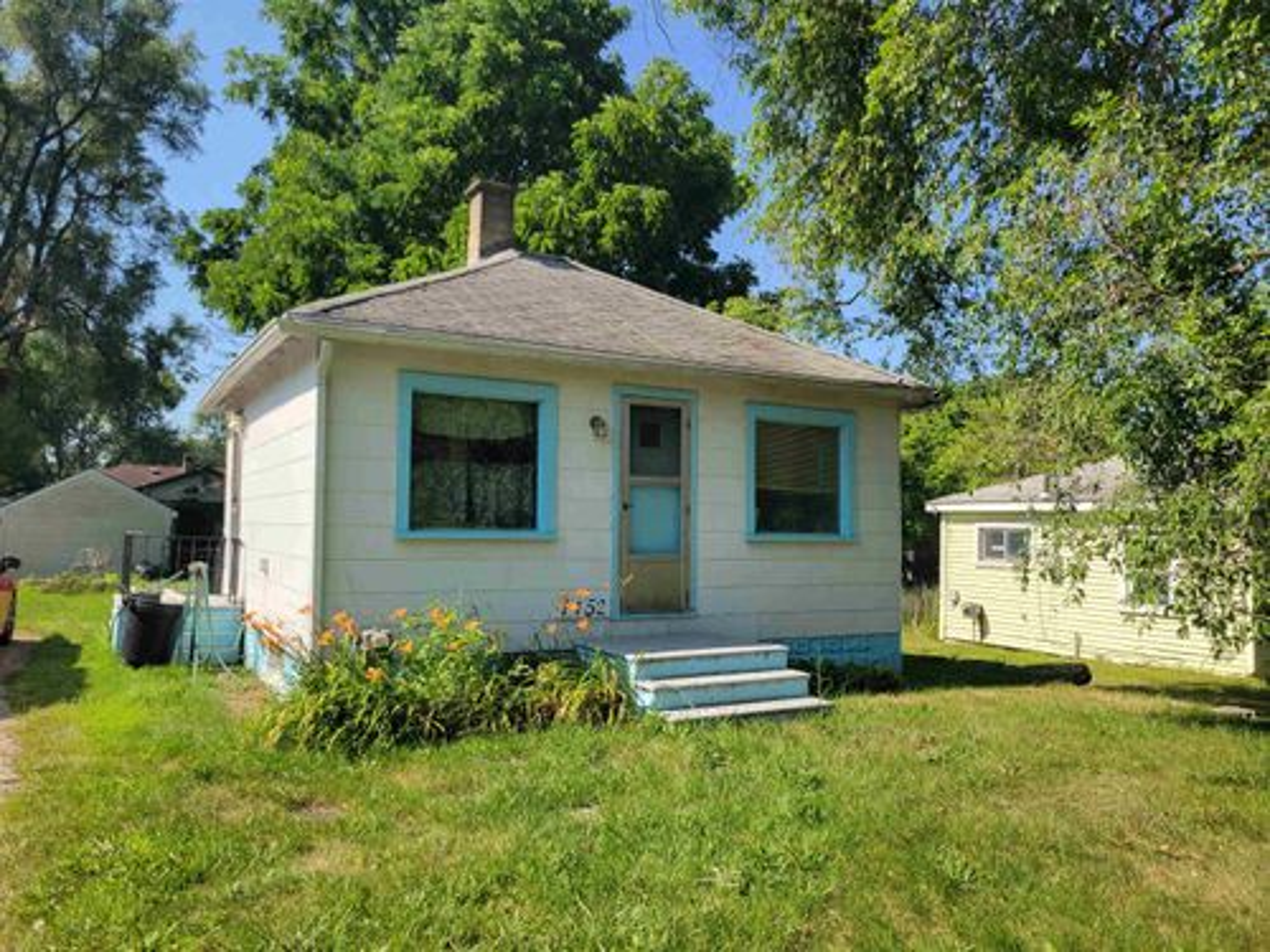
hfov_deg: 67.3
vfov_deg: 53.1
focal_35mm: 26
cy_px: 476
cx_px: 635
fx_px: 954
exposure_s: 1/1525
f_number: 1.8
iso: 40
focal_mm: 5.4
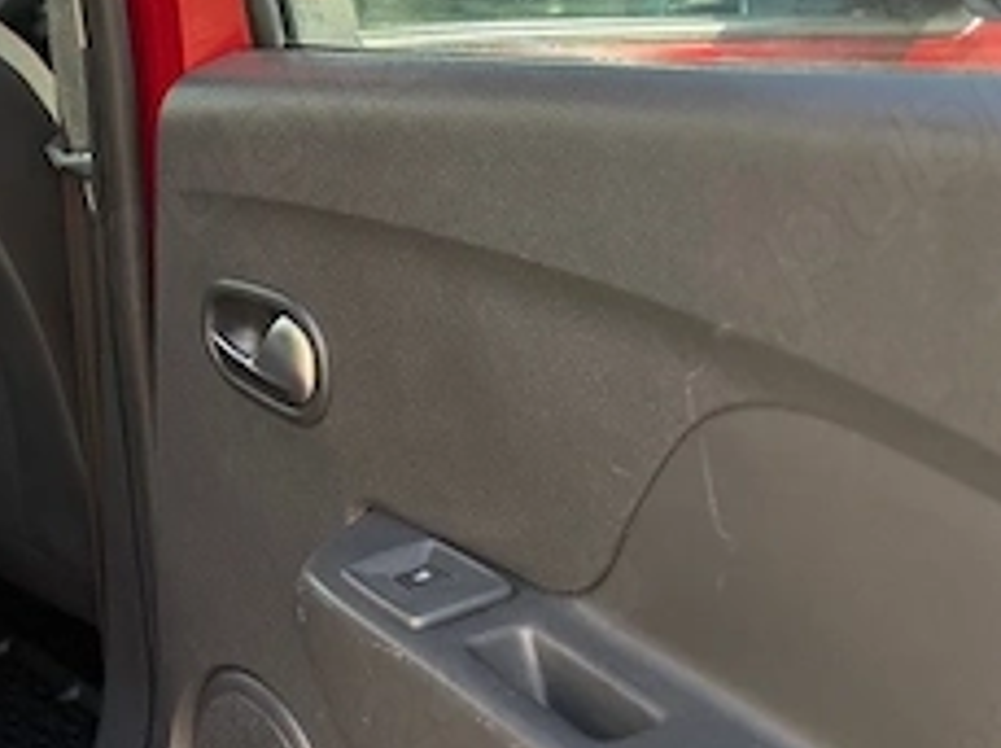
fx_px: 1819
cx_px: -144
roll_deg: +0.5
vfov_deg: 22.7
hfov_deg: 27.7
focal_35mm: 63
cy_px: 96
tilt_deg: -10.3
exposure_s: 1/309
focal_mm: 6.76
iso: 100
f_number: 1.78
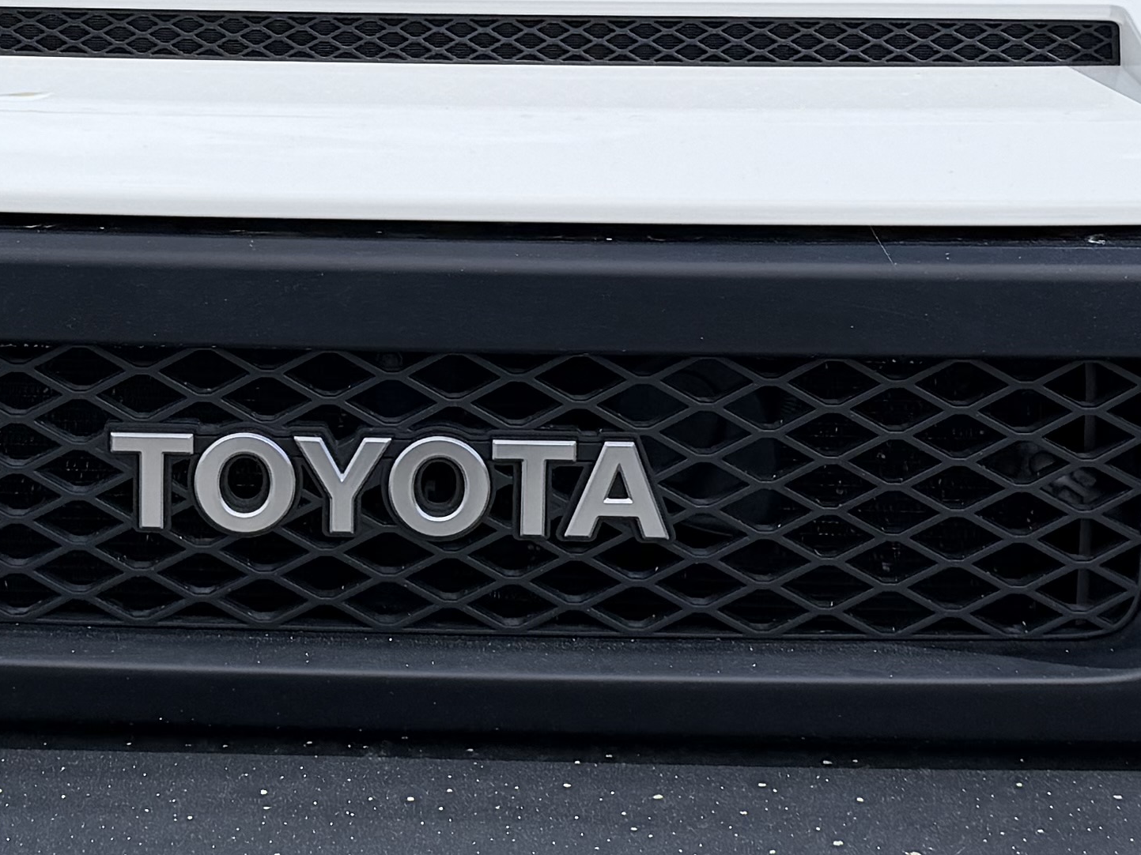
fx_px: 3131
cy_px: 135
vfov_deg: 15.4
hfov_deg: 20.4
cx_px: 243
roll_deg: +0.4
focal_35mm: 95
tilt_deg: -13.0
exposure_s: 1/4673
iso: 80
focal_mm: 6.76
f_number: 1.78
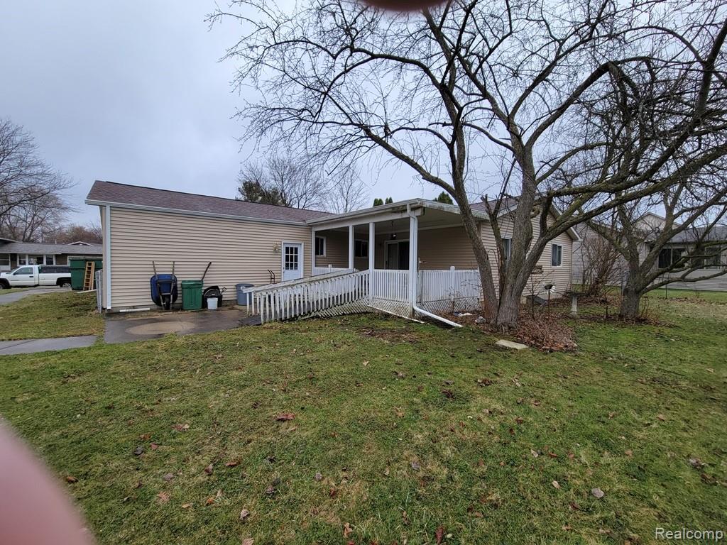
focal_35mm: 13
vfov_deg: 89.9
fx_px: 273
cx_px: 364
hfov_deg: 106.2
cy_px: 272
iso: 50
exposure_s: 1/1016
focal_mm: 2.2
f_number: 2.2
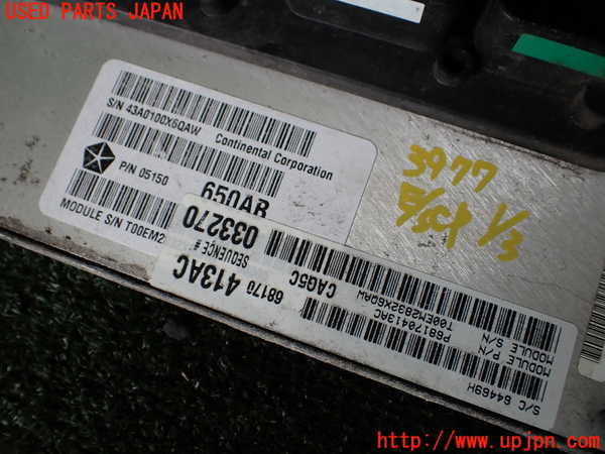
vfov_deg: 46.8
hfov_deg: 60.0
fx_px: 524
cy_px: 227
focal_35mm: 30
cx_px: 302
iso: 100
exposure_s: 1/125
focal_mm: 5.4
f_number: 2.3
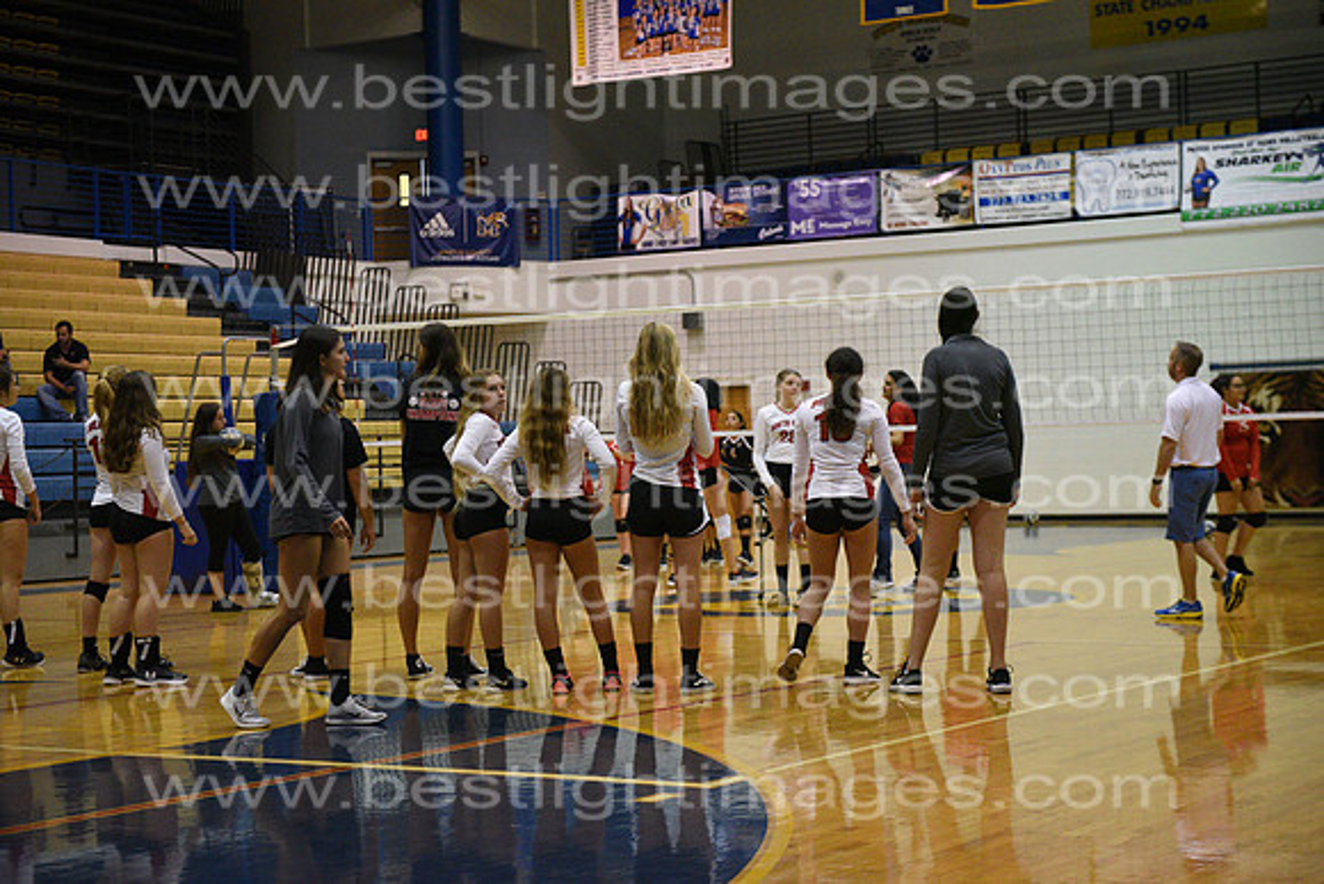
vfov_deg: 19.5
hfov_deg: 28.8
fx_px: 2575
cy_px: 442
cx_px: 662
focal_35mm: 70
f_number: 3.2
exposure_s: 1/640
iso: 8000
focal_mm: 70
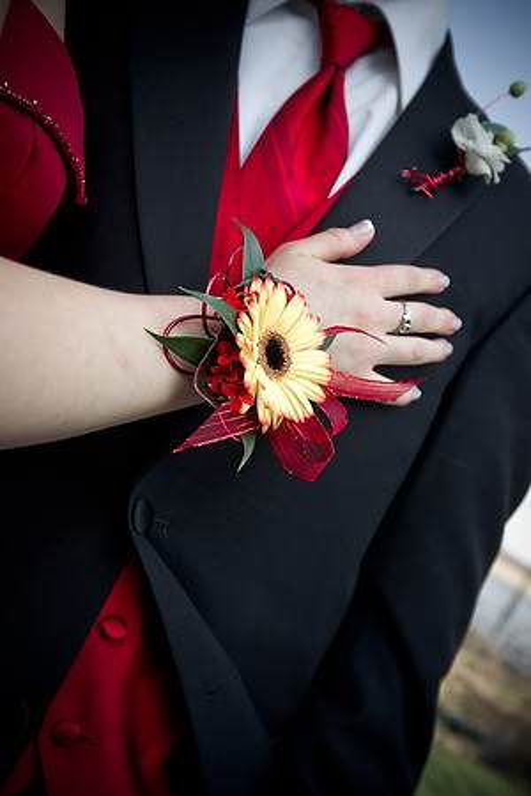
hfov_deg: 37.9
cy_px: 398
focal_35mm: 35
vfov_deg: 54.4
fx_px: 774
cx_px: 266
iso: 400
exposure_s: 1/320
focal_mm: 35
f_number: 5.6
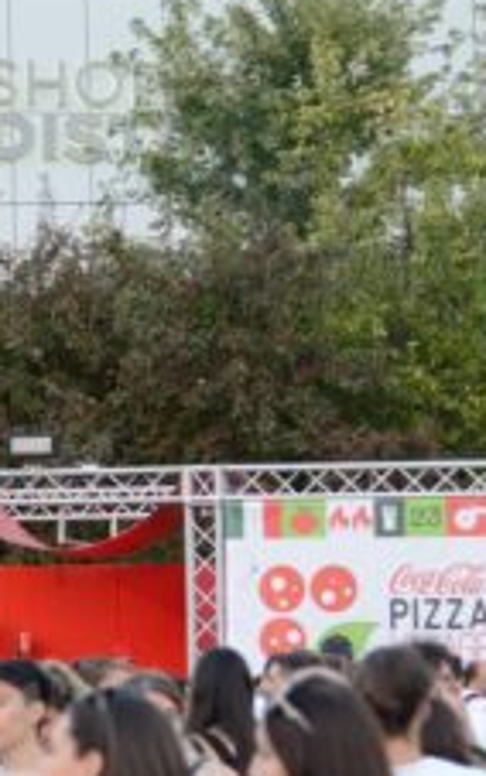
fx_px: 4109
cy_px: 470
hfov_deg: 6.7
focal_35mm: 194
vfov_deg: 10.8
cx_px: -99
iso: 800
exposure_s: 1/125
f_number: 4
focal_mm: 62
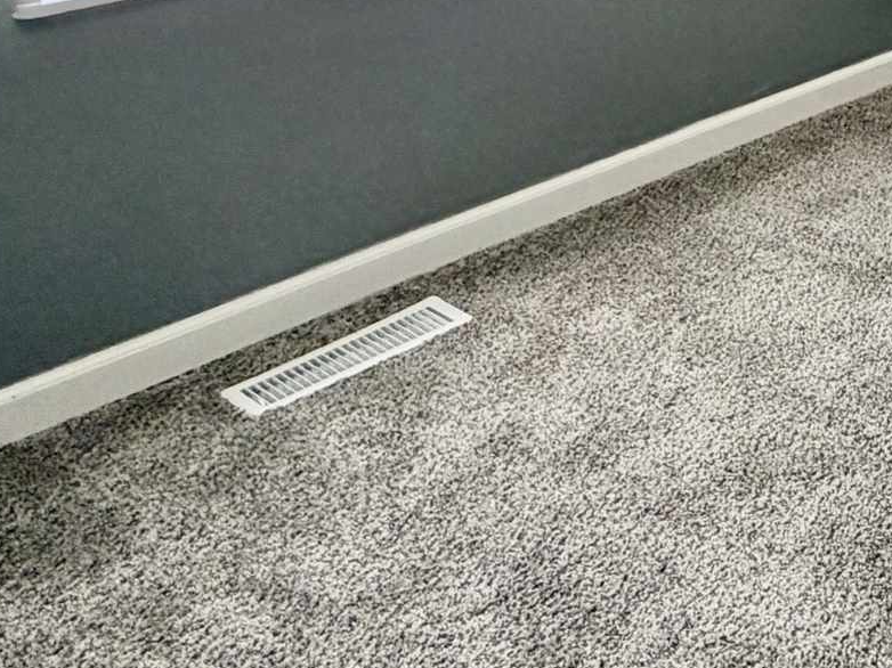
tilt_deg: -3.4
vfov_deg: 22.2
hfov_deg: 27.1
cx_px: 1262
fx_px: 1417
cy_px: -318
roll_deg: +0.7
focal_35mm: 55
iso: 160
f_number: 2.2
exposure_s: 1/121
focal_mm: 2.22
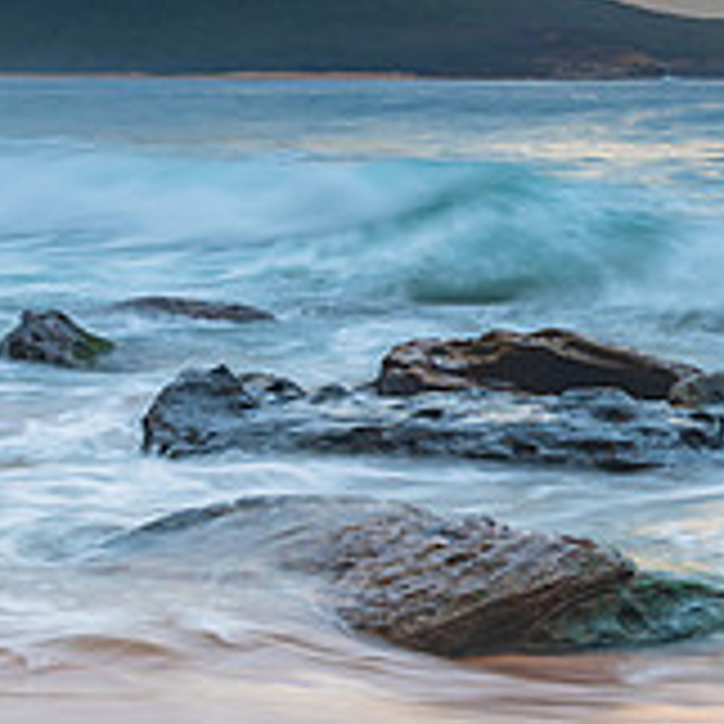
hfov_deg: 16.2
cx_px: 679
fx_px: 2508
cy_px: 70
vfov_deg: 16.2
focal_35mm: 106
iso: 80
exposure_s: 1/3
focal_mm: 34
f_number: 9
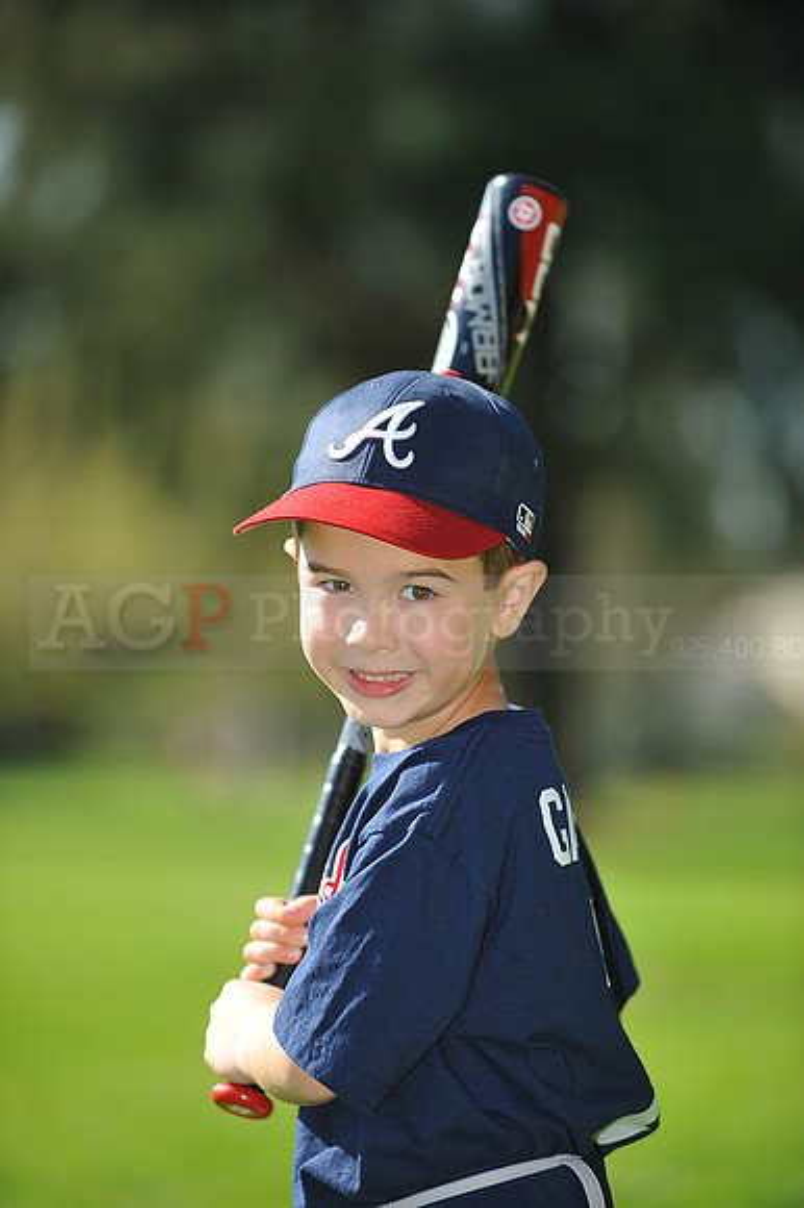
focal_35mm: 200
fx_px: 6707
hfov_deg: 6.9
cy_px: 604
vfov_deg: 10.3
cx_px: 402
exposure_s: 1/1000
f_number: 4
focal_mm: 200
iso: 200
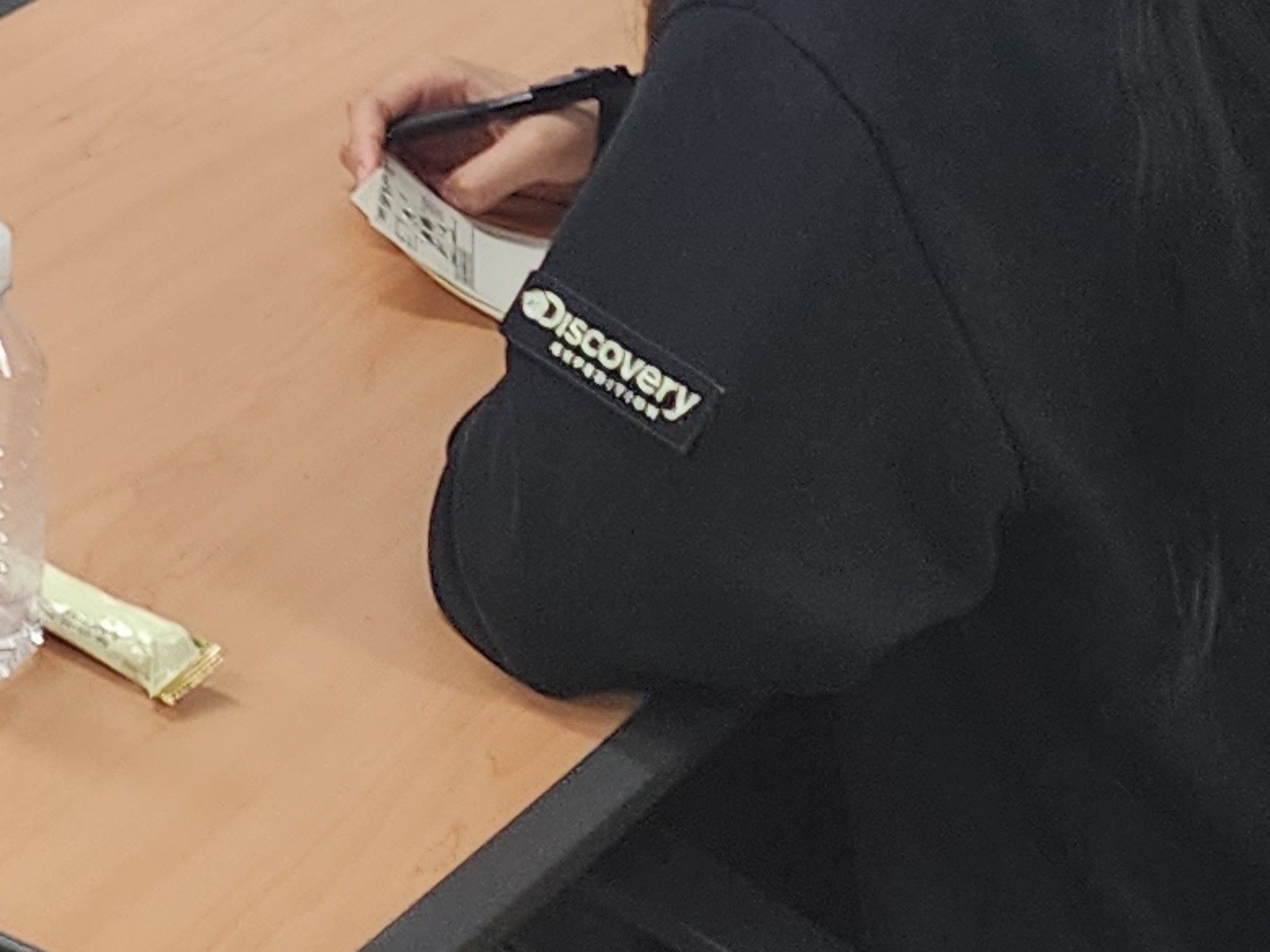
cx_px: -796
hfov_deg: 15.1
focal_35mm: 118
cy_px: -874
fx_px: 4329
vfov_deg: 11.5
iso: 200
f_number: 1.8
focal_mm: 6.4
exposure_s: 1/120
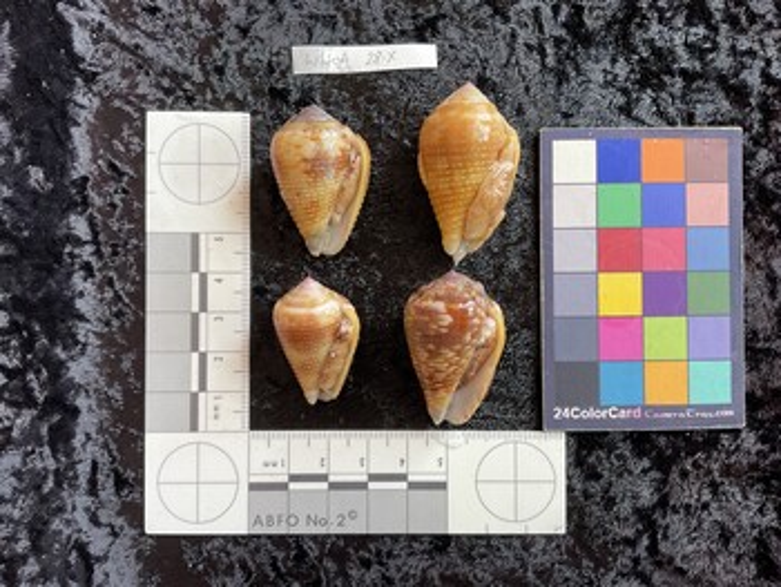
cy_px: 294
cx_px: 390
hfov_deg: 61.6
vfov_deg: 48.3
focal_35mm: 29
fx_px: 655
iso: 50
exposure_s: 1/120
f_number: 1.8
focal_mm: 3
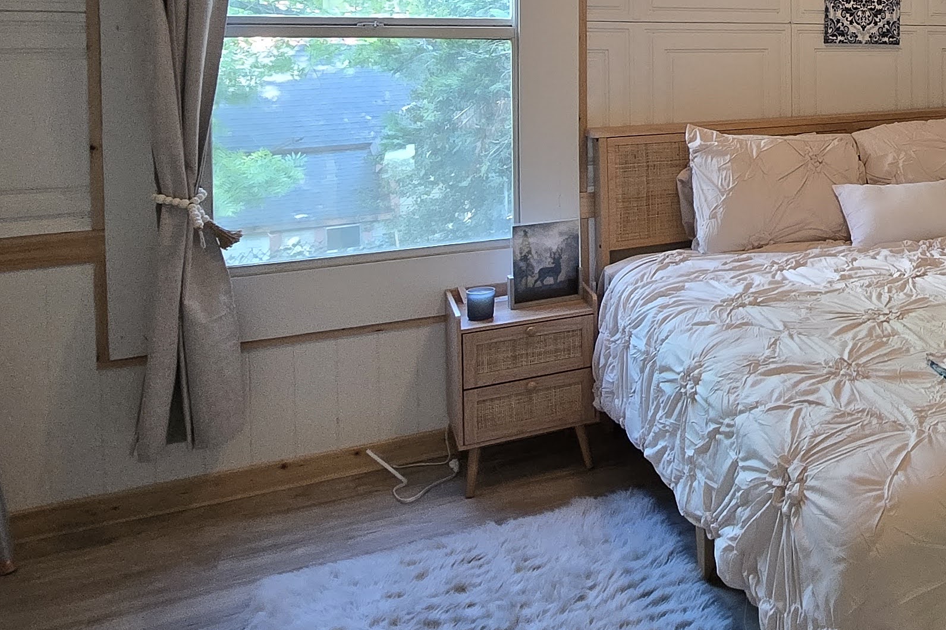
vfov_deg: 36.6
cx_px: 913
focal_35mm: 34
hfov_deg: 47.7
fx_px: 893
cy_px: 73
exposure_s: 1/60
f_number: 2.2
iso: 250
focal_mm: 1.7
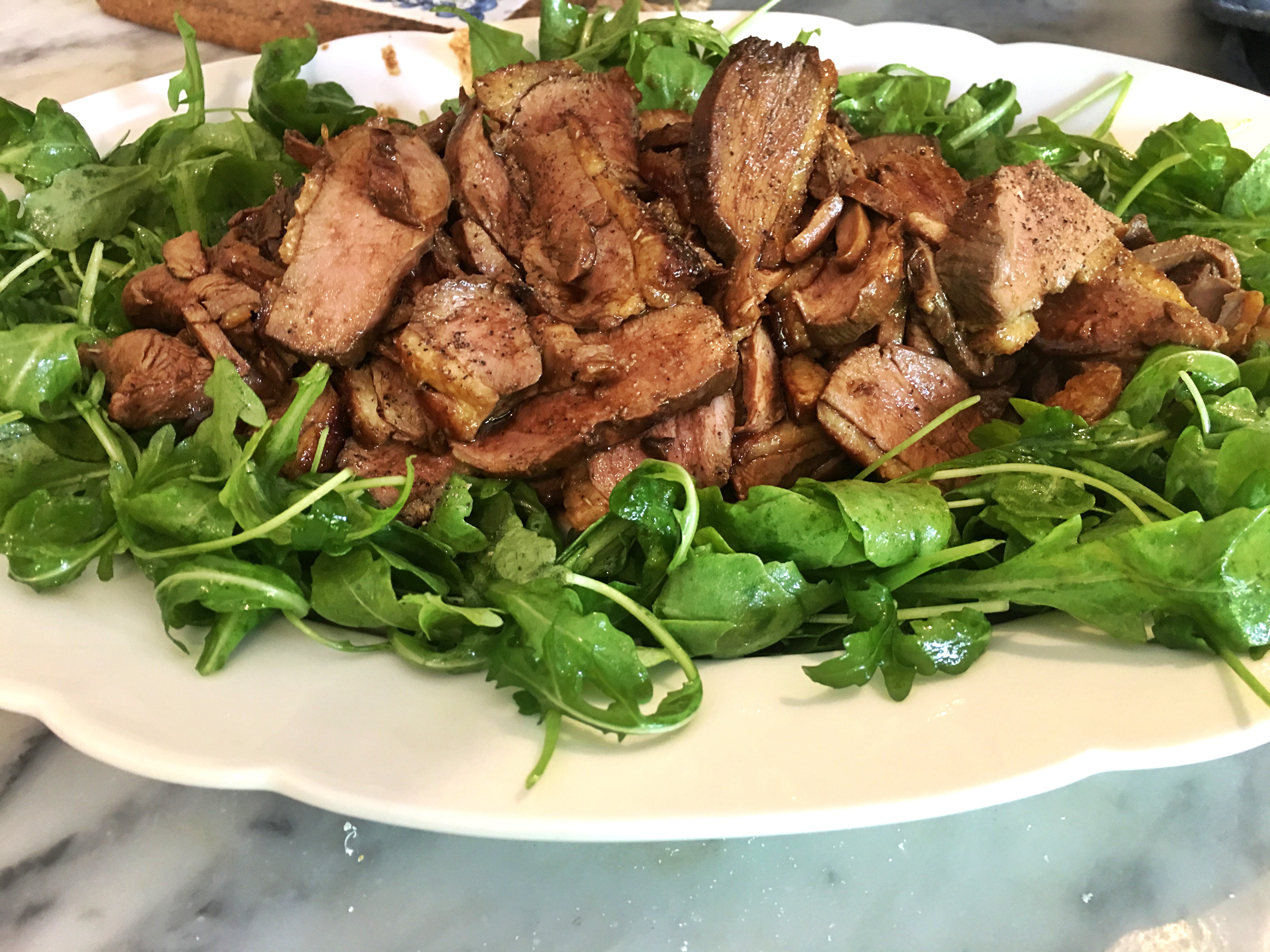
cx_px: 635
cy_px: 476
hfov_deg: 61.7
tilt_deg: -45.2
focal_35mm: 29
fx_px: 1064
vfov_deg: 48.2
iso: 100
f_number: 2.2
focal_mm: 4.15
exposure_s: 1/10
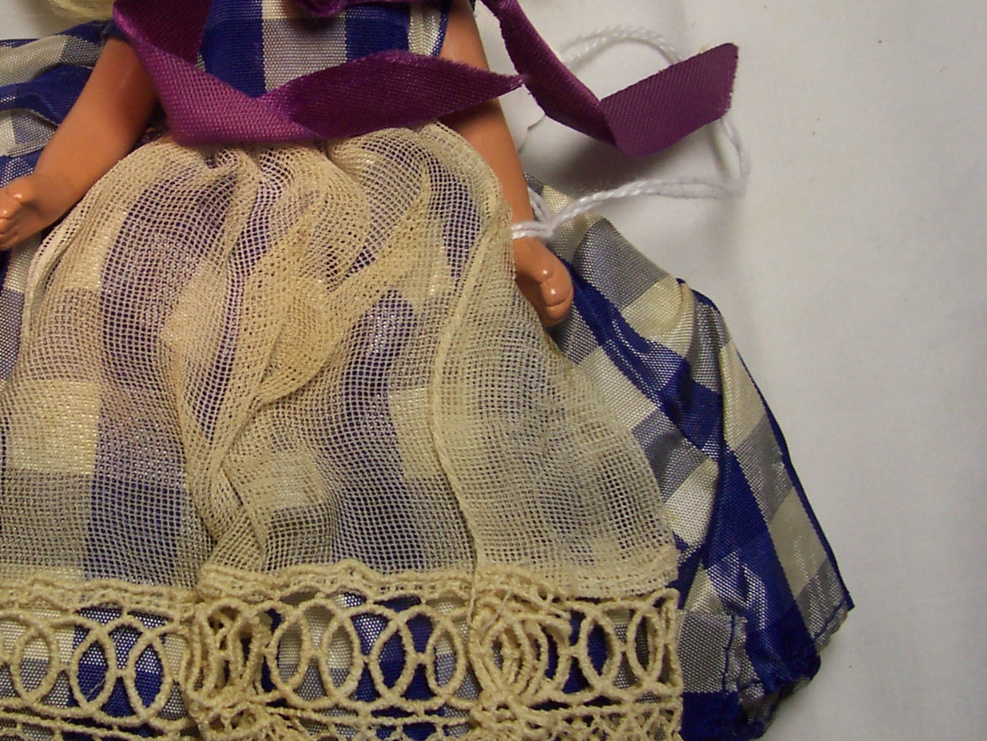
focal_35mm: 56
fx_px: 1597
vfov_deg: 26.0
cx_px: 278
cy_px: 263
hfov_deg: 33.8
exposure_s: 1/60
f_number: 2.8
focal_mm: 5.6
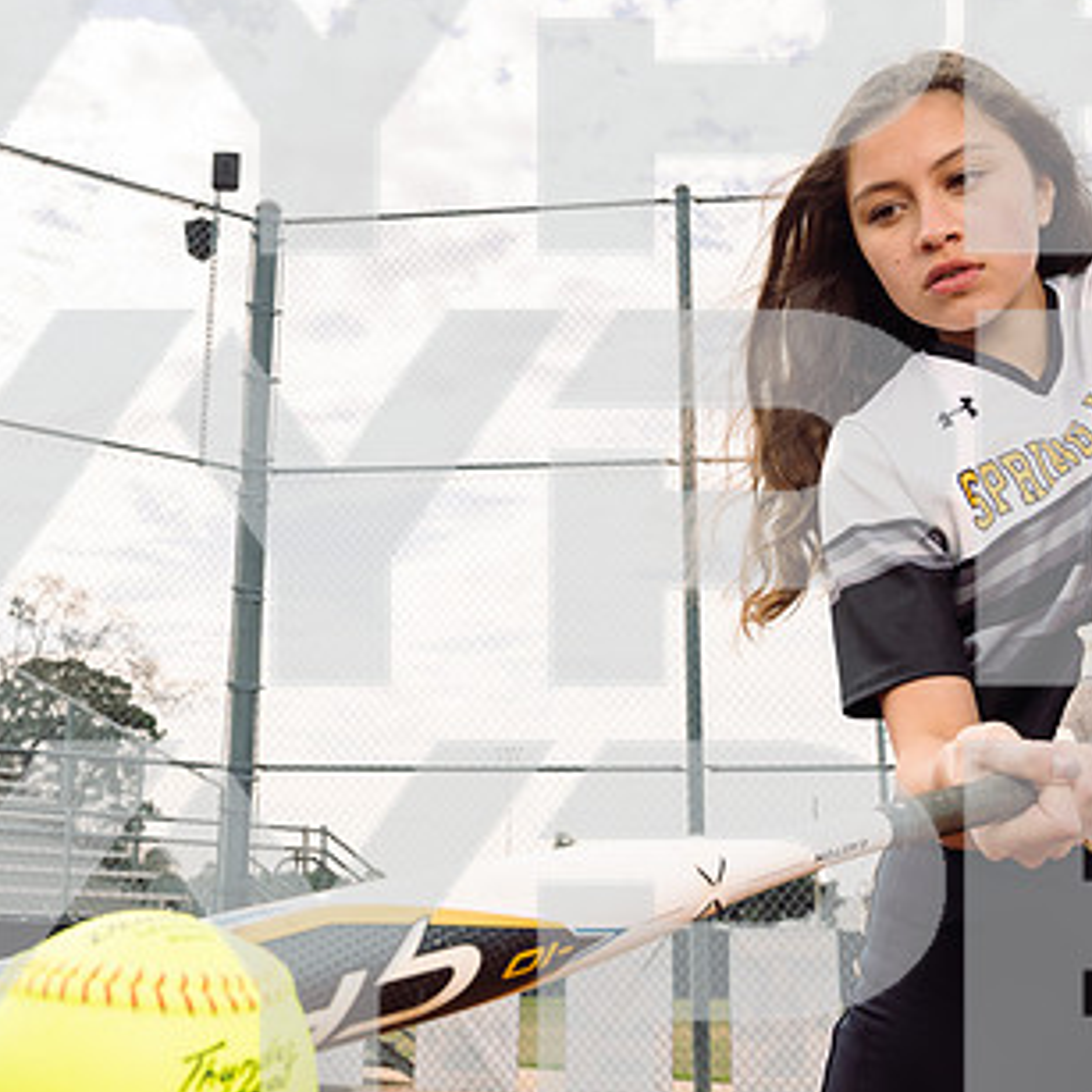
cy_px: 500
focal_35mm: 45
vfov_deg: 37.5
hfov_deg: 37.5
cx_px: 480
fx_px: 1606
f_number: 8
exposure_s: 1/200
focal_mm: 28
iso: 125
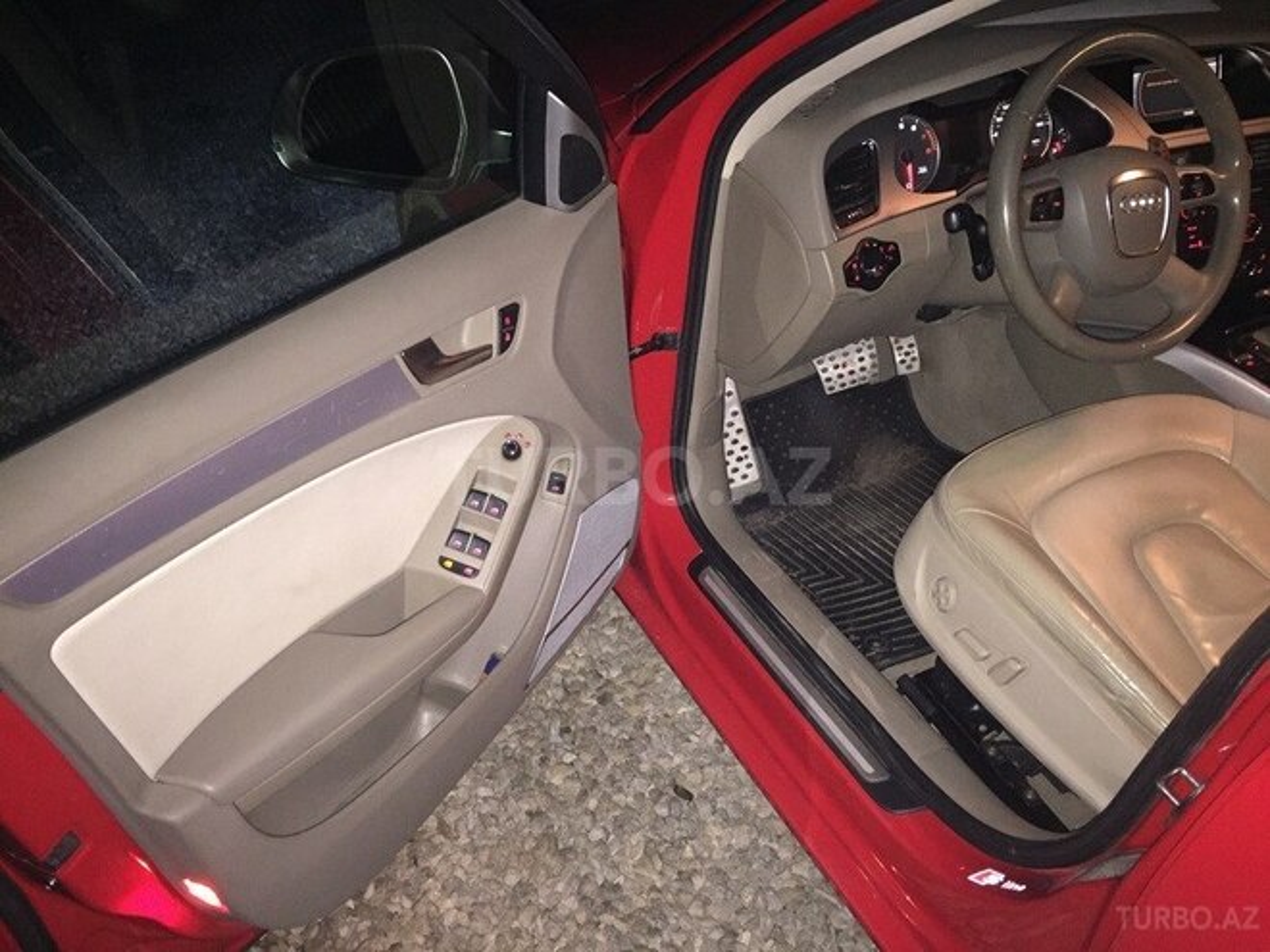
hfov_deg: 61.7
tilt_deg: -34.7
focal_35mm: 29
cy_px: 476
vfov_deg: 48.2
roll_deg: +4.0
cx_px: 635
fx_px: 1064
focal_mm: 4.15
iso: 400
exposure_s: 1/17
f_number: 2.2
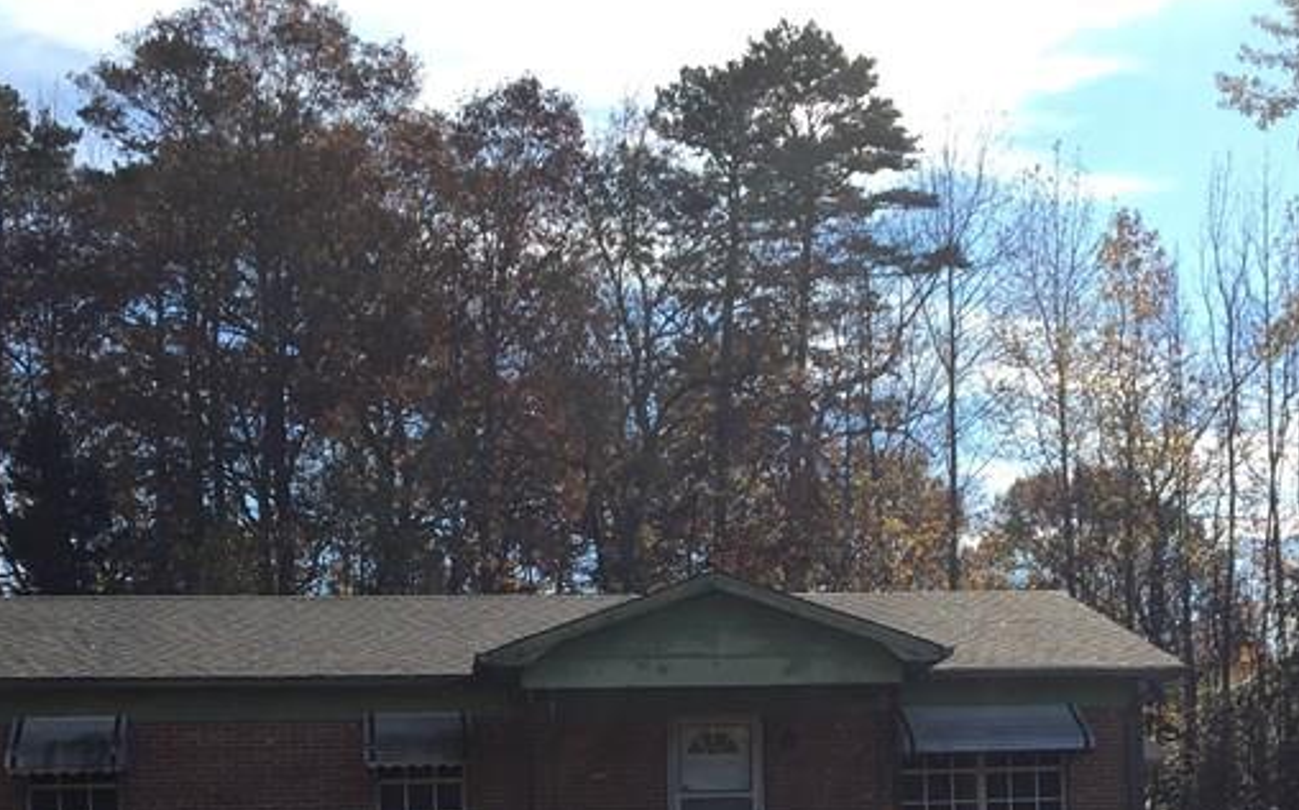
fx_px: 2194
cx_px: 708
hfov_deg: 33.0
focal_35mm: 62
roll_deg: +1.6
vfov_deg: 20.0
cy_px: 887
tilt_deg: +1.1
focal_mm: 4.15
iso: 25
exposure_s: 1/1115
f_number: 2.2
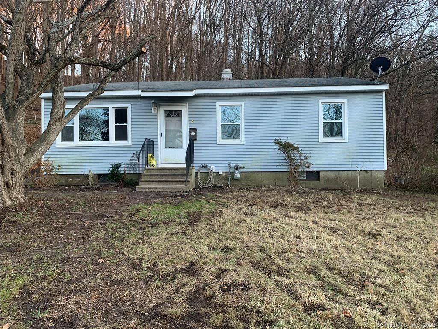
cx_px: 219
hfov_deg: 67.3
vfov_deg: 53.1
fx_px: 329
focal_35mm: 26
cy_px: 164
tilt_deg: +0.1
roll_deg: +0.6
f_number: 1.8
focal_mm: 4.25
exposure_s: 1/121
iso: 64
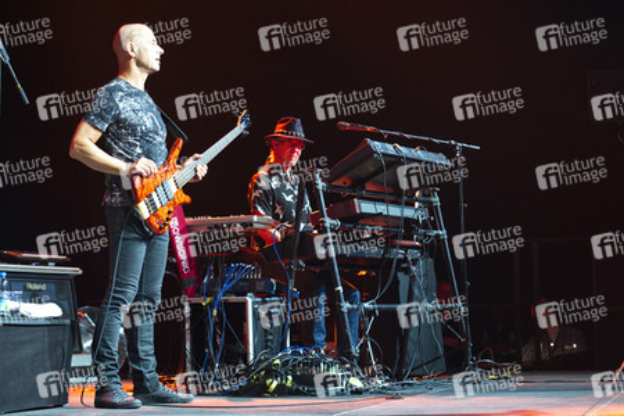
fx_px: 1352
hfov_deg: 26.0
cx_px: 312
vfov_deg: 17.5
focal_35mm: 78
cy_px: 208
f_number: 2.8
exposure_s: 1/60
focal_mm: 78
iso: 3200
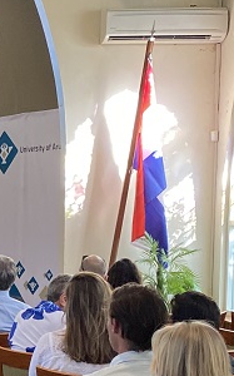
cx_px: -158
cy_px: 311
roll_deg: -0.6
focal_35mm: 98
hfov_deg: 12.4
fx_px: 1002
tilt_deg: -4.4
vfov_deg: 20.9
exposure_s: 1/60
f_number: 1.8
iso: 200
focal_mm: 4.25
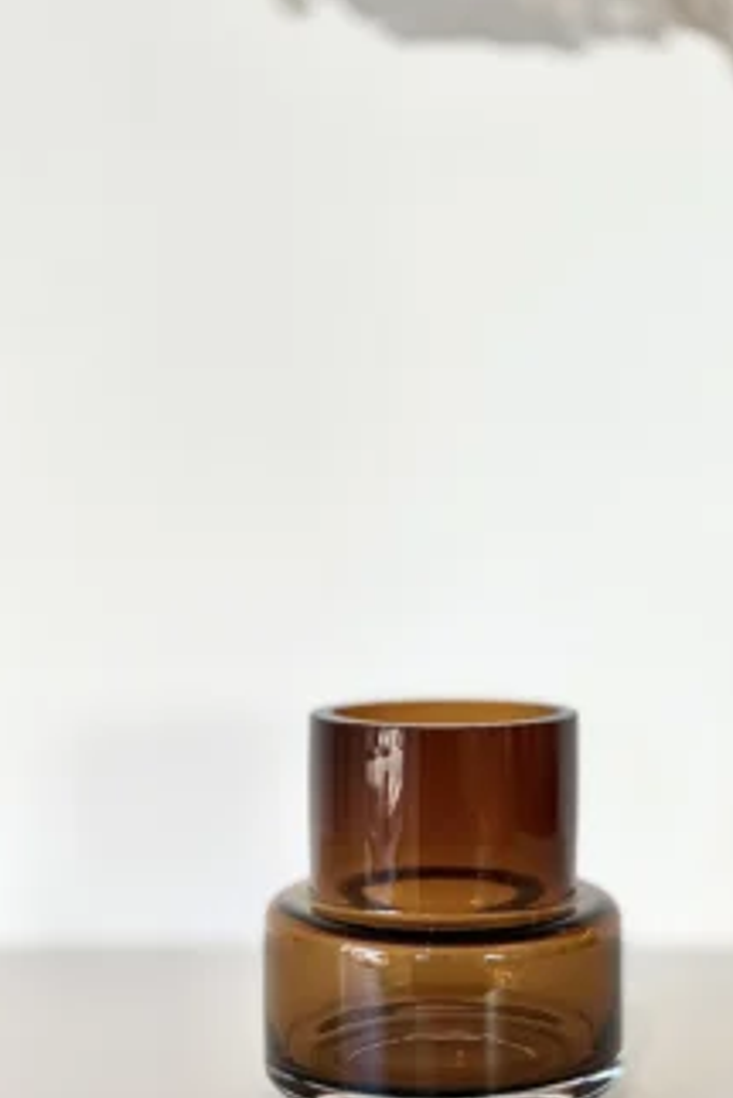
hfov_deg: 21.9
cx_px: 450
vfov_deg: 32.3
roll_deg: +1.0
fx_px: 1891
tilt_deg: -3.3
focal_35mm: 62
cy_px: 614
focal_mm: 6.8
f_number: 1.8
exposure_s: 1/266
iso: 80
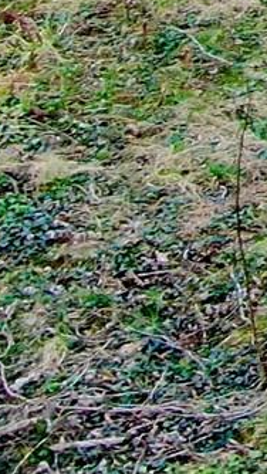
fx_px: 2101
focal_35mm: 167
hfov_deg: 5.6
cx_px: 1301
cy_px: -477
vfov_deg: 11.6
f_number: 2.8
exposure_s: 1/80
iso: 100
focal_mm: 4.48
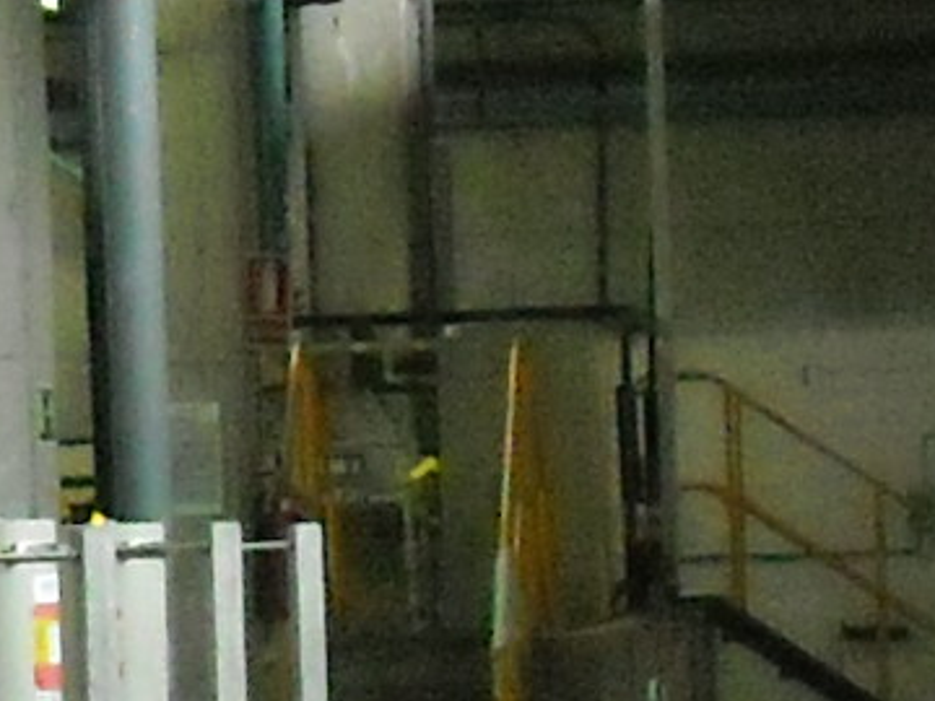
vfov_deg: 5.9
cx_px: -631
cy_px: 672
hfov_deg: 7.7
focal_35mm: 252
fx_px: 6807
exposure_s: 1/141
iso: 800
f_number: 2.8
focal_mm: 5.7
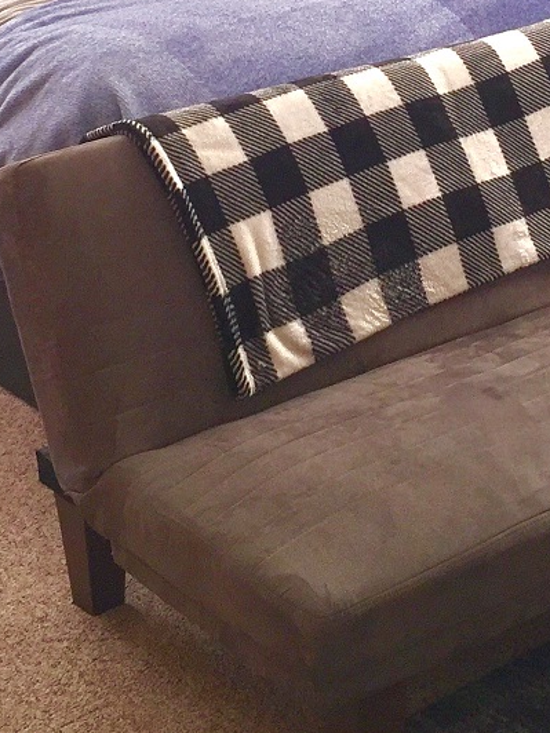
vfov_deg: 21.2
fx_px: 1885
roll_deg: +1.5
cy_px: -19
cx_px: 374
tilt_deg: -11.2
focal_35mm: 89
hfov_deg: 16.6
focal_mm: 4.15
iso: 40
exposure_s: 1/60
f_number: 2.2
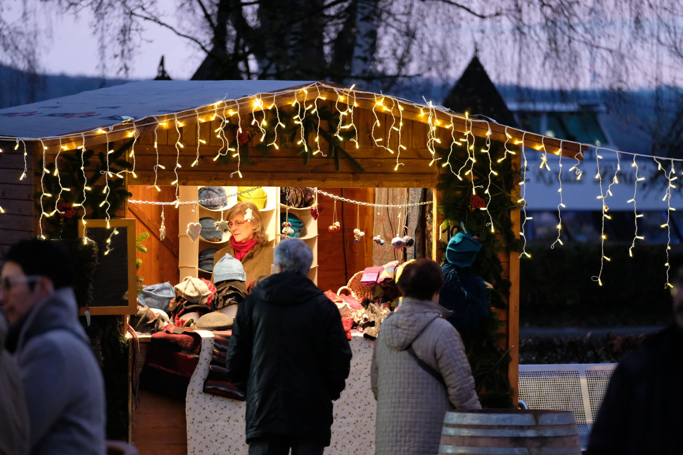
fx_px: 3680
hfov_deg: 10.6
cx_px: 342
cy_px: 228
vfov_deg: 7.1
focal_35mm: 194
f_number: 2.8
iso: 6400
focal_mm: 129.2
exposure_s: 1/90
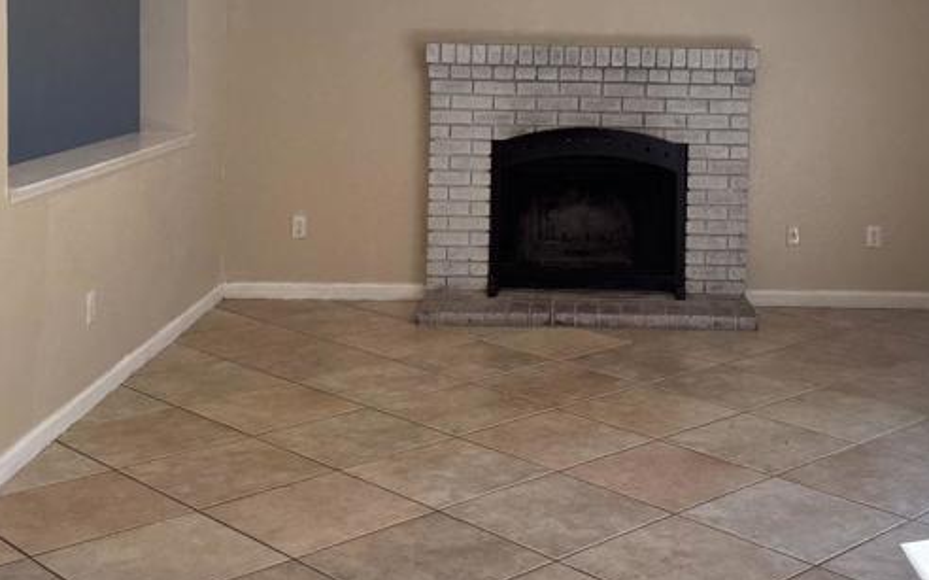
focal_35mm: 53
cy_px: 89
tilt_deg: -2.7
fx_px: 1341
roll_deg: +0.0
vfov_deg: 23.9
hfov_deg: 37.9
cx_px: 589
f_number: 1.78
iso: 80
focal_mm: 6.76
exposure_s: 1/253
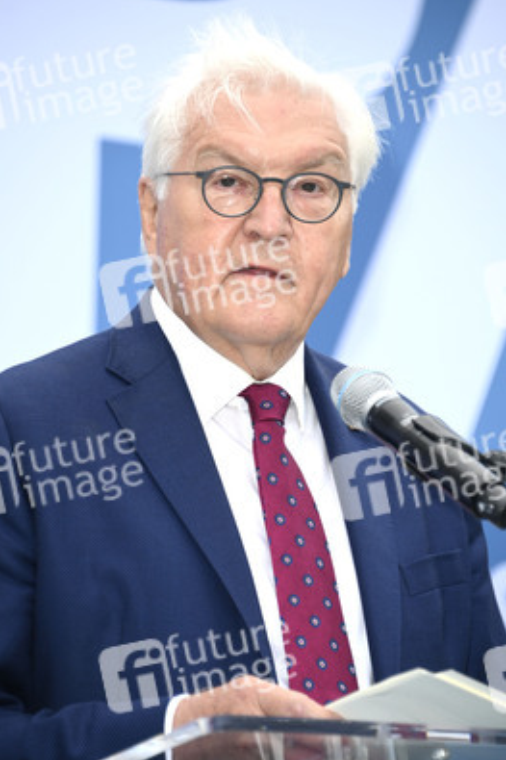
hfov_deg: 5.4
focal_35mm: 253
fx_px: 5338
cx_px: 254
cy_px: 379
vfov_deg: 8.1
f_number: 5.6
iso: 1000
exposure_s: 1/200
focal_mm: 250
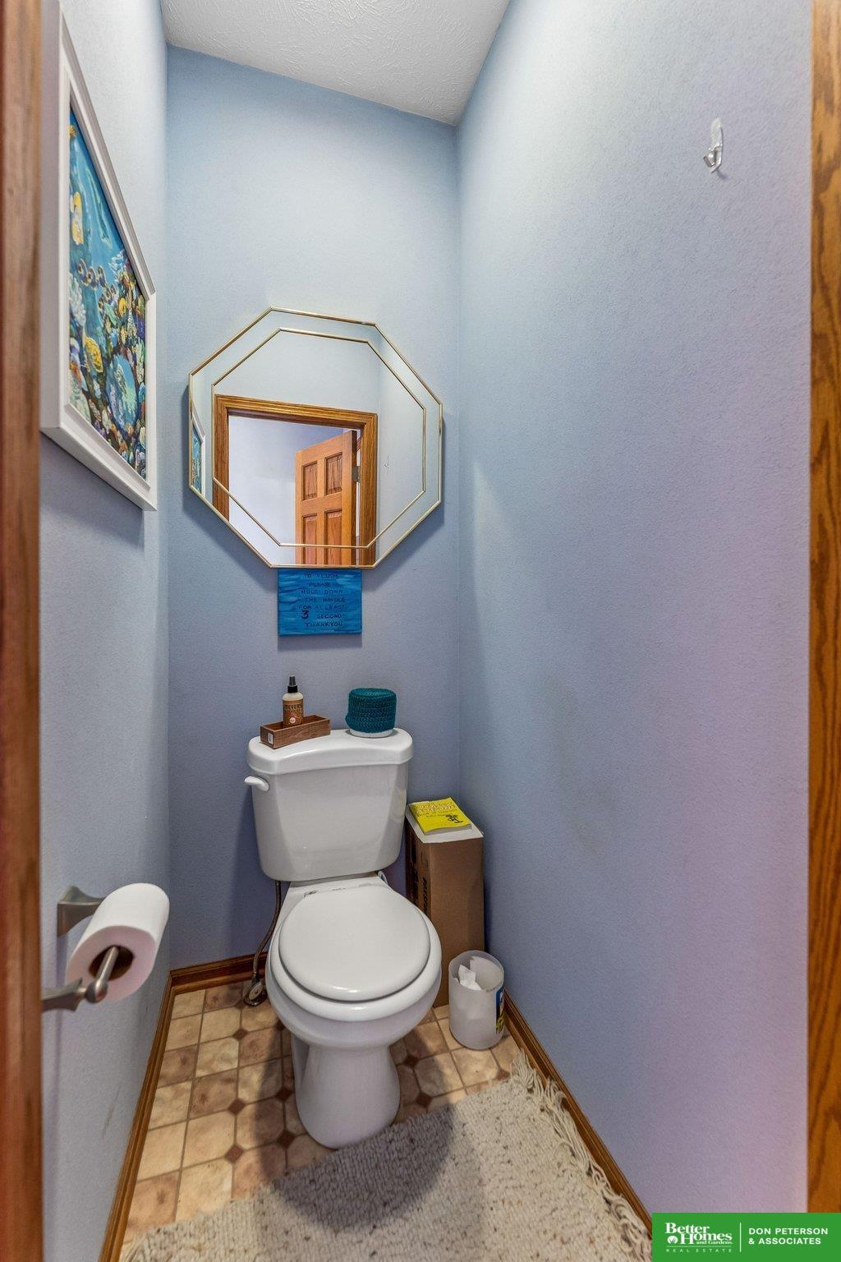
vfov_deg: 104.3
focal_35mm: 14
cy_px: 631
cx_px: 420
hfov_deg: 81.2
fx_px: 491
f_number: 6.3
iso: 500
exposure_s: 1/2.5
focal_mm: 14
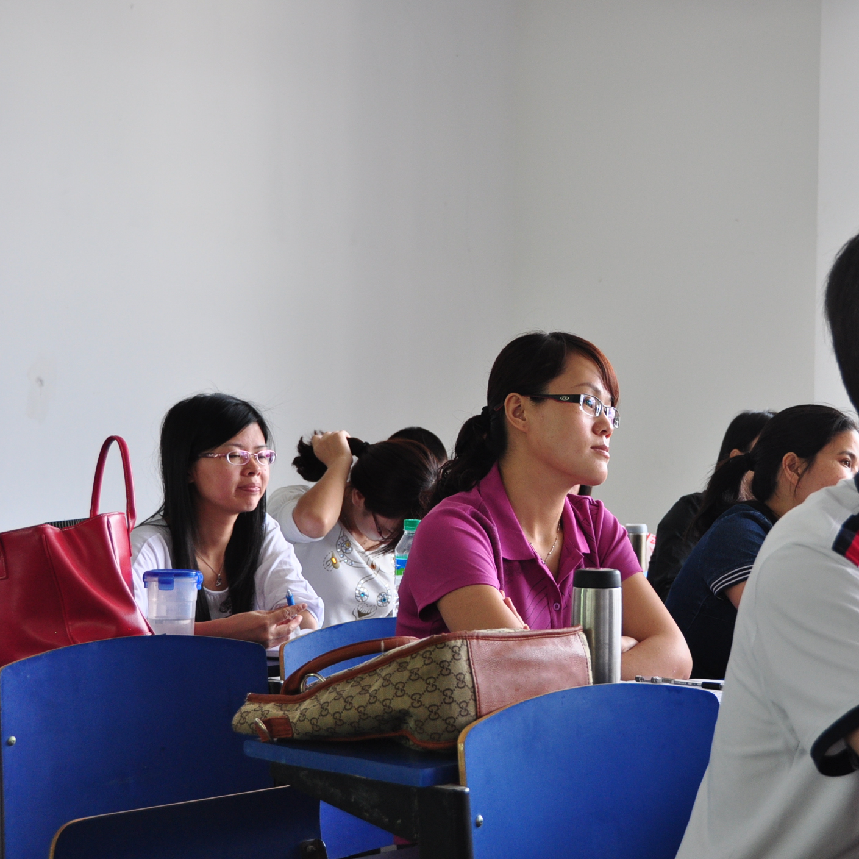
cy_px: 432
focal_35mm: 62
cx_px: 596
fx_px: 1741
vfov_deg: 27.7
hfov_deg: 27.5
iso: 500
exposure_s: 1/100
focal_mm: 32
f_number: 4.5
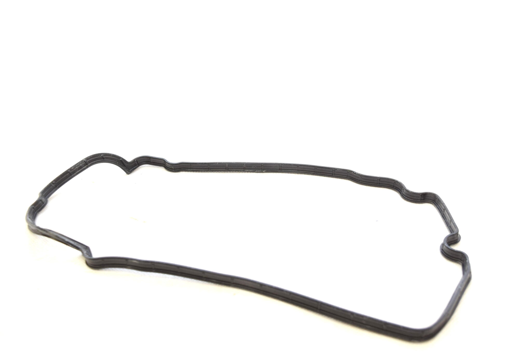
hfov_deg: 46.4
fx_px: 621
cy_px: 178
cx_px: 266
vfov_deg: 31.9
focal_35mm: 42
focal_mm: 28
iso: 400
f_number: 6.3
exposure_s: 1/160
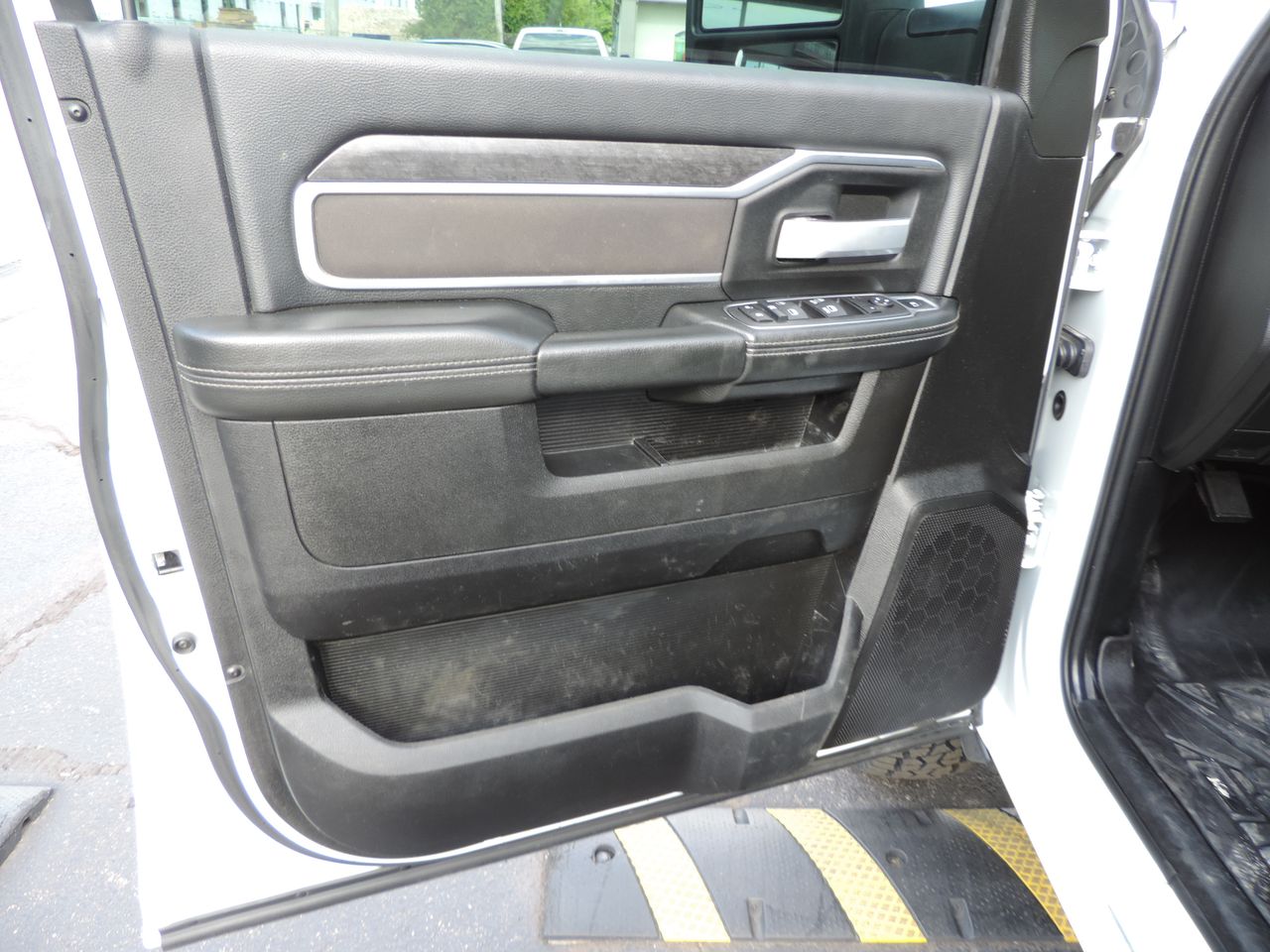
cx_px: 635
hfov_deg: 71.6
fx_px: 881
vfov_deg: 56.8
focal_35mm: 24
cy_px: 476
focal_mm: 4.3
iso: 80
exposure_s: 1/50
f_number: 3
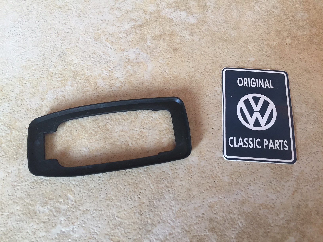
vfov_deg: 48.2
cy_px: 121
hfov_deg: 61.7
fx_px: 271
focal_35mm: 29
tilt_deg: -70.5
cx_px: 162
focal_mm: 4.15
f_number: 2.2
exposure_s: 1/33
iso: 64
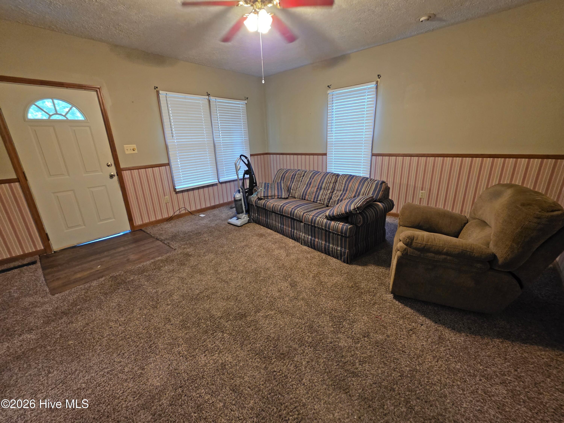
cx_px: 282
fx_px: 212
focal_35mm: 13
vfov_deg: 89.9
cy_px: 212
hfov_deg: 106.2
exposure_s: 1/60
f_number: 1.9
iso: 640
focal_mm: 2.2
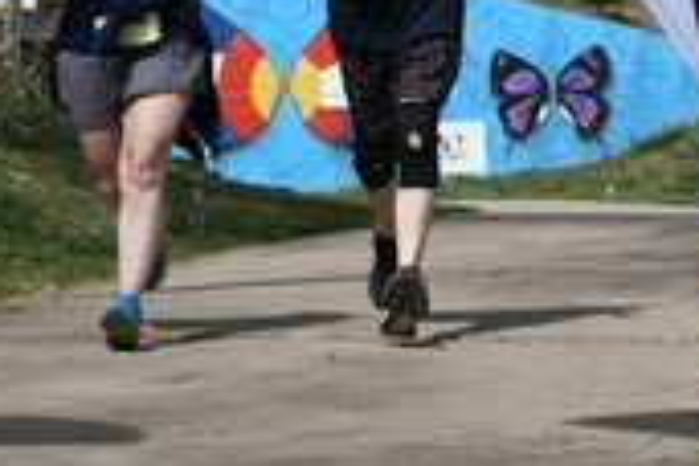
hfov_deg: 9.5
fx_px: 4174
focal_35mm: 215
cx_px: 119
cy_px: -72
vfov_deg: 6.4
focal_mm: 45
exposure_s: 1/800
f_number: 9
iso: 250
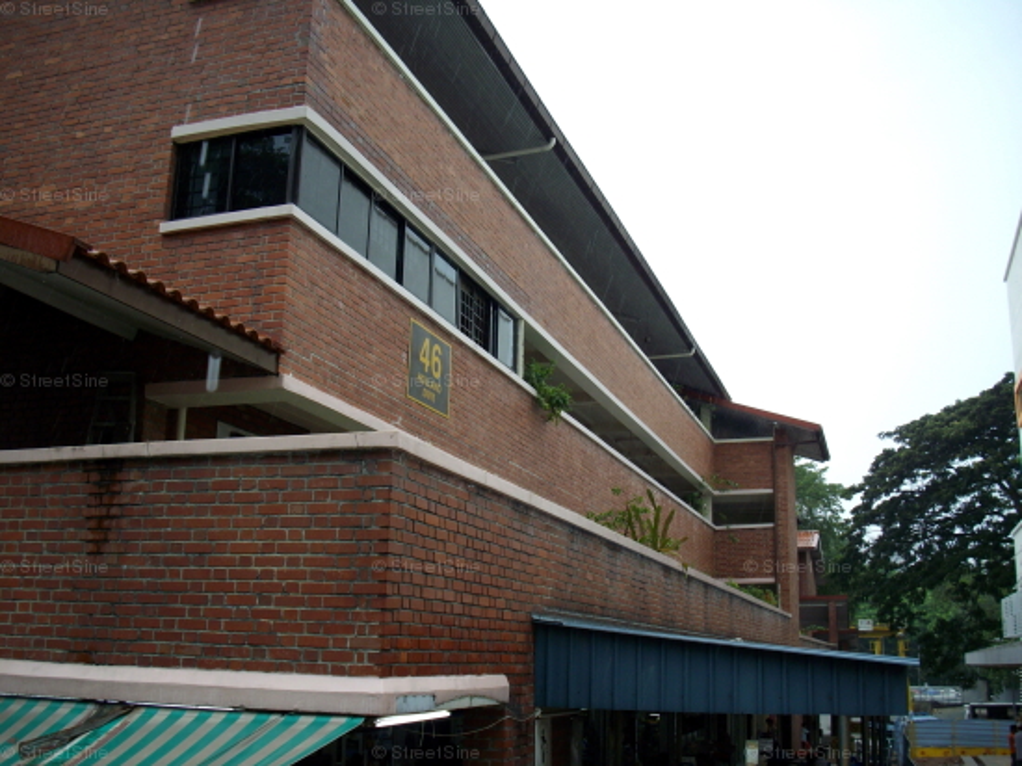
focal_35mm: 37
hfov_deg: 50.2
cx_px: 511
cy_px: 383
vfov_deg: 38.6
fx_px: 1092
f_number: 2.8
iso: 80
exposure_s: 1/160
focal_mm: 6.2
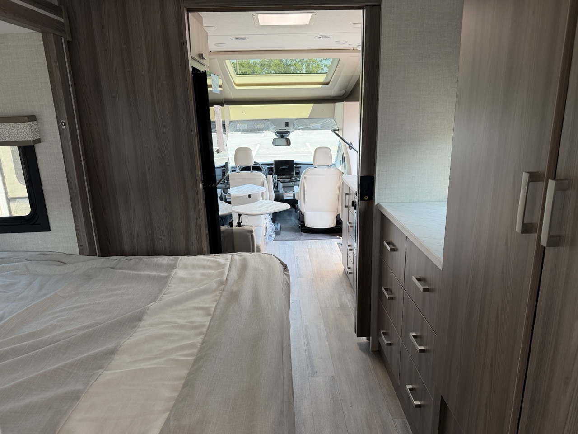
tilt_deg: -14.8
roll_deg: +3.7
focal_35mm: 24
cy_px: 217
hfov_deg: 71.6
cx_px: 289
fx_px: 401
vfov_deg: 56.8
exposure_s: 1/121
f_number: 1.78
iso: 125
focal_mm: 6.76
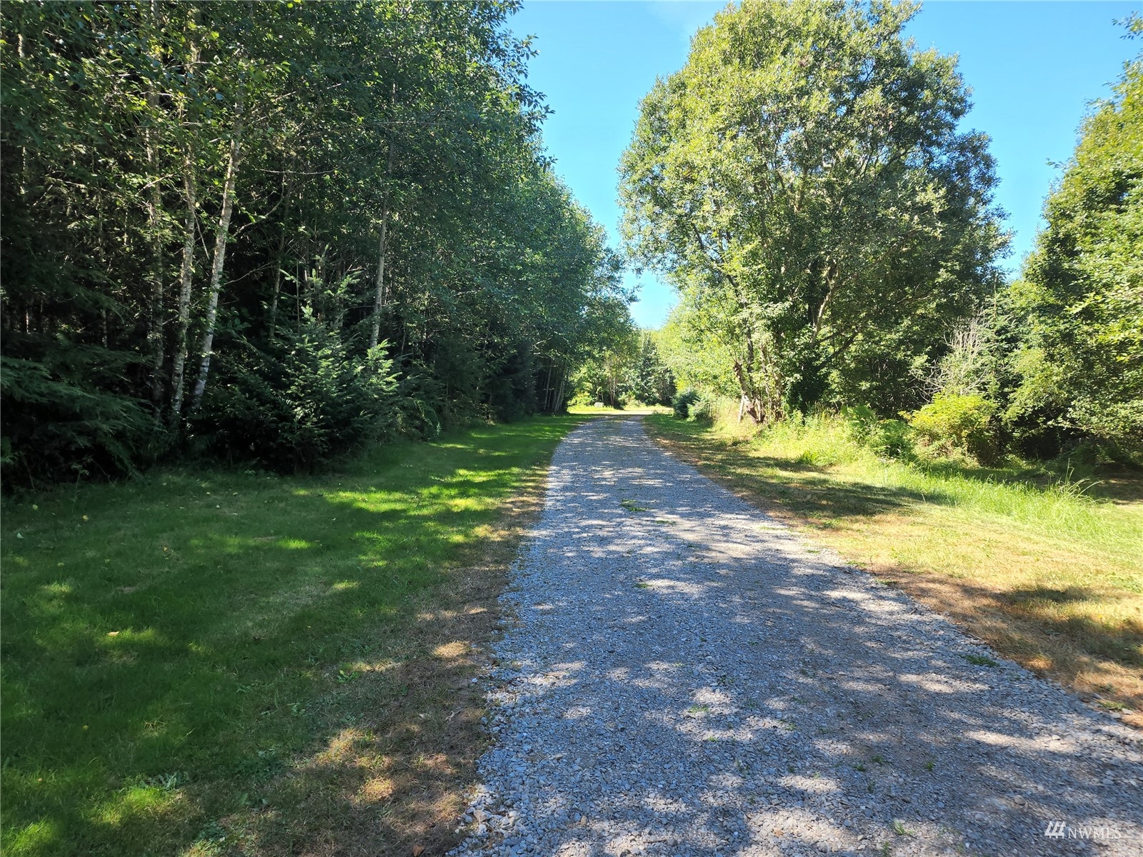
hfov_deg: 73.9
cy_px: 428
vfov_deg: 58.9
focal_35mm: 23
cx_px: 572
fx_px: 759
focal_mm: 6.4
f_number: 1.8
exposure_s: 1/180
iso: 16
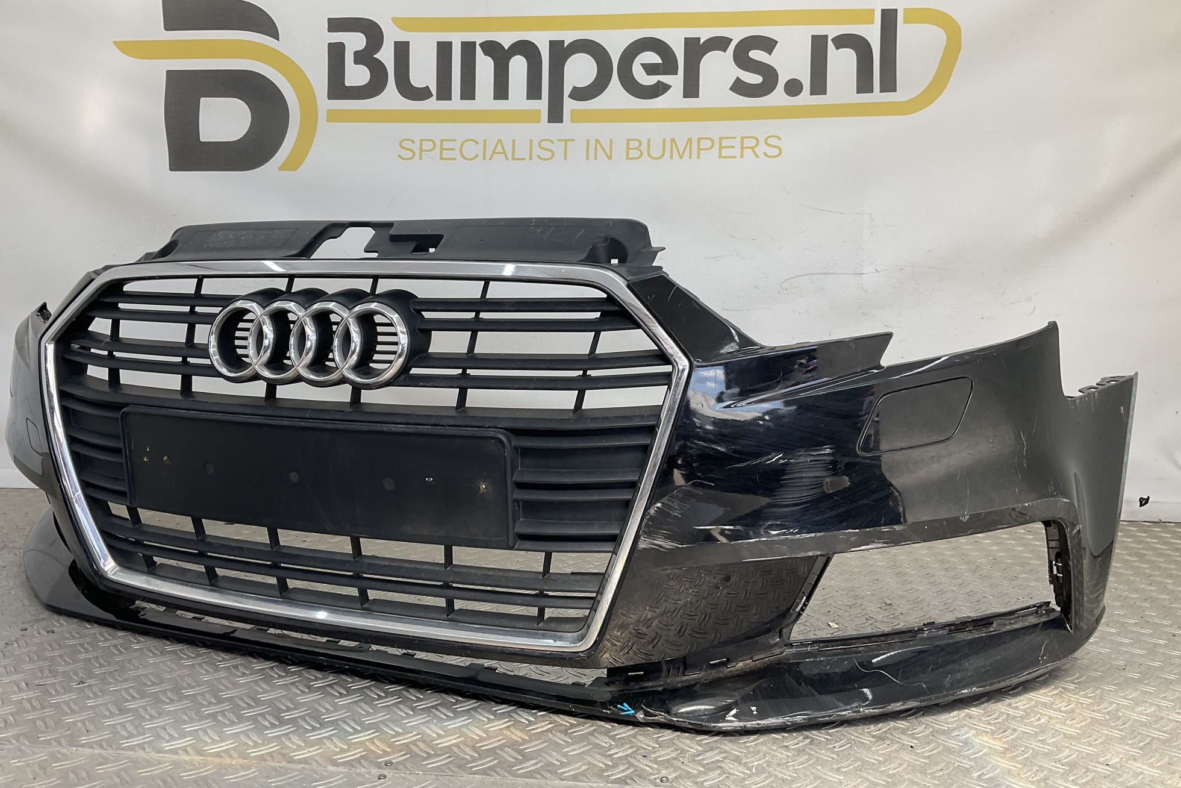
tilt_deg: -6.7
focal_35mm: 31
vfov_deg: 42.3
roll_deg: -1.9
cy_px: 386
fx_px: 1017
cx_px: 587
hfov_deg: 60.3
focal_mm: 3
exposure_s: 1/167
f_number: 1.8
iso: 16
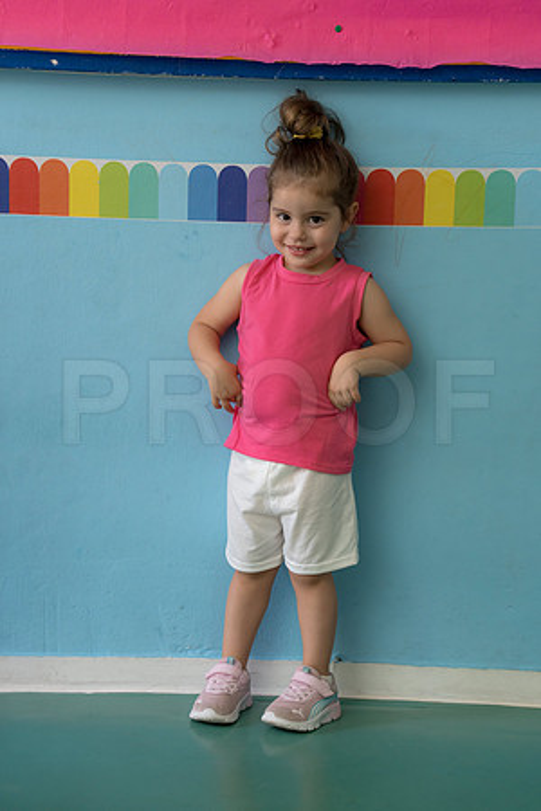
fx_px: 1961
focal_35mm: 87
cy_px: 406
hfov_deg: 15.7
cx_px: 270
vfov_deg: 23.4
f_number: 5.6
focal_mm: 87
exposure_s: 1/160
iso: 1600
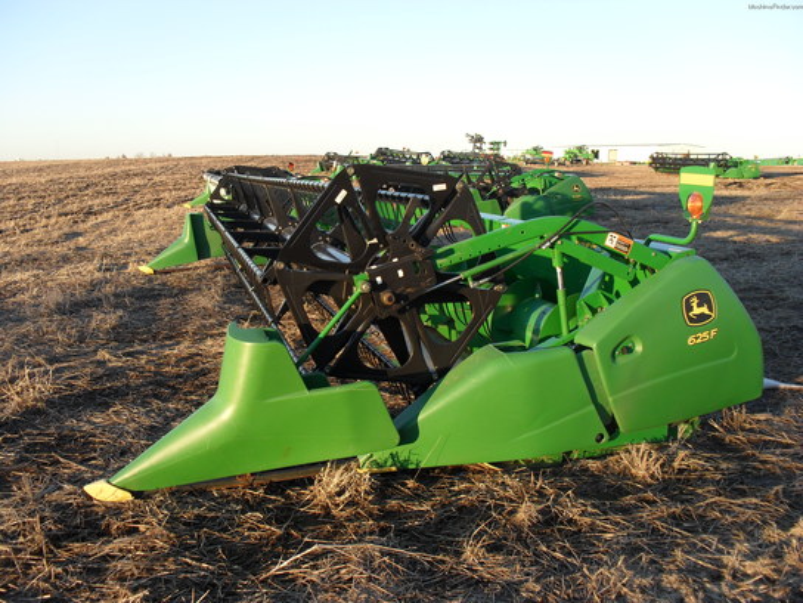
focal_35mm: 35
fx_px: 812
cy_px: 302
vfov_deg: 40.7
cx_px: 402
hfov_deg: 52.6
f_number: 3.2
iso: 100
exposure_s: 1/180
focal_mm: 6.3
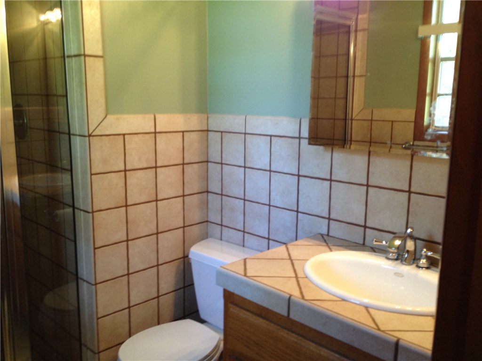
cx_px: 241
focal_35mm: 35
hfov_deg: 52.6
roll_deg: +0.4
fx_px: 487
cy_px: 180
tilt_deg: -13.5
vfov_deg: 40.7
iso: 100
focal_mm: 4.28
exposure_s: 1/20
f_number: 2.4
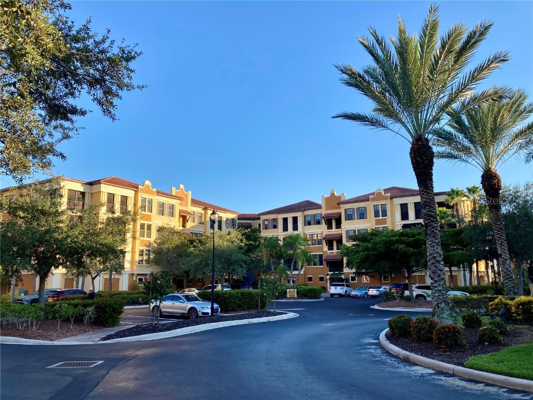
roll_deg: -0.4
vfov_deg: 49.7
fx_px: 431
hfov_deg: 63.4
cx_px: 266
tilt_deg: +10.5
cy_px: 200
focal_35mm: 28
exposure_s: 1/716
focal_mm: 3.99
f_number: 1.8
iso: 20
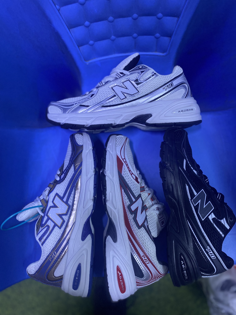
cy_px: 158
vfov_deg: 67.3
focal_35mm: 26
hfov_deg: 53.1
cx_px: 118
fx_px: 236
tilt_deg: -82.3
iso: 200
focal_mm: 4.25
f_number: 1.8
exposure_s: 1/60
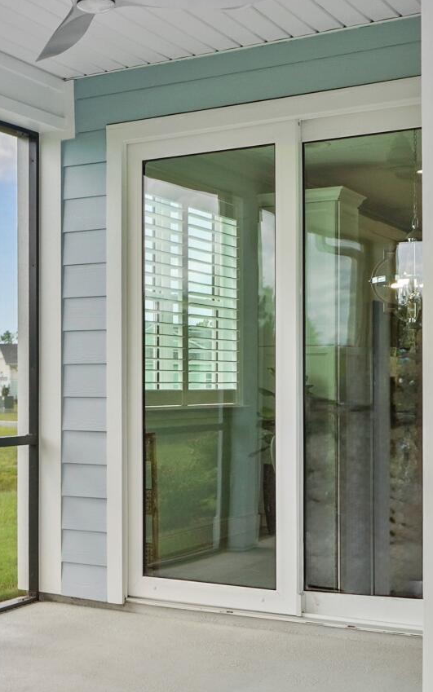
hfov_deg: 23.1
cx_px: 15
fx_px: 1019
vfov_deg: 37.5
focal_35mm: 54
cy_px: 393
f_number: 6.3
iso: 100
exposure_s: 1/80
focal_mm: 10
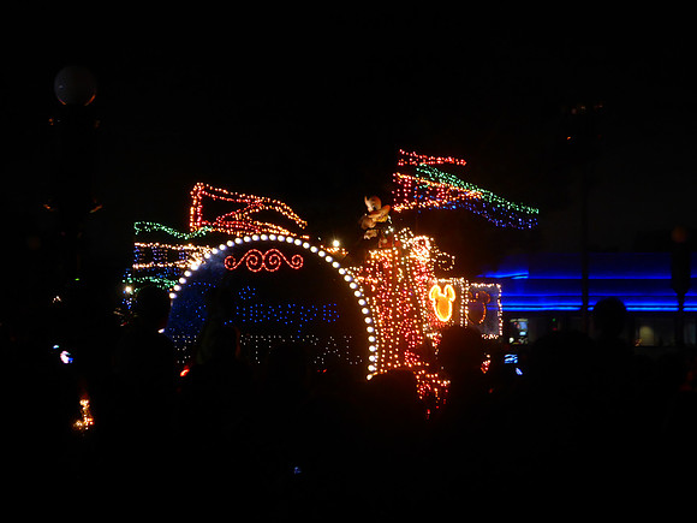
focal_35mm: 74
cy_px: 262
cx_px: 348
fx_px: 1490
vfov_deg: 19.9
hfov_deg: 26.3
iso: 640
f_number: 5
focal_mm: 12.5
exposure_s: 1/8
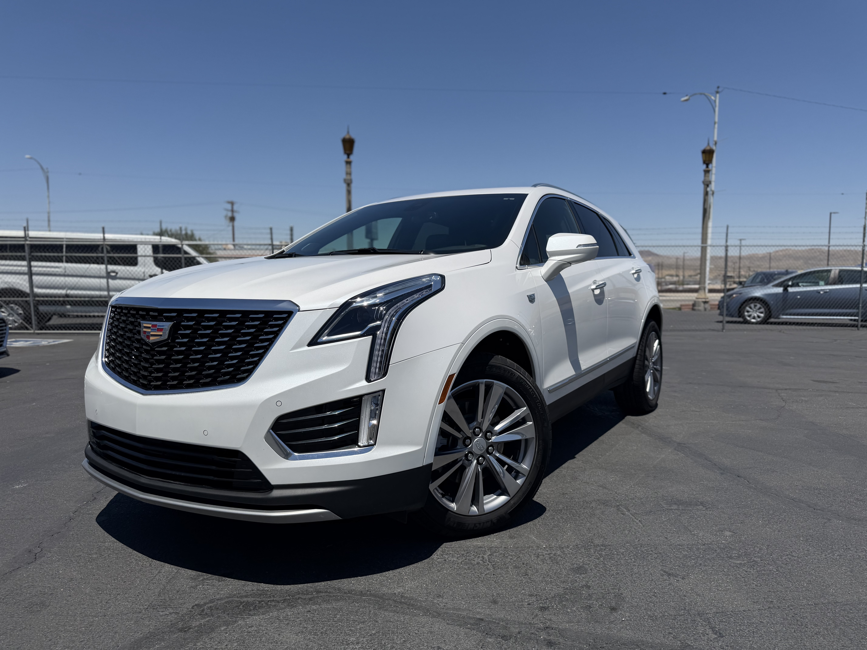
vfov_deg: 56.8
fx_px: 601
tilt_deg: -4.5
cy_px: 325
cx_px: 434
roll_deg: +0.9
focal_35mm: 24
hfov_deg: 71.6
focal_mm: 6.76
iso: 80
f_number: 1.78
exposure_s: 1/9091
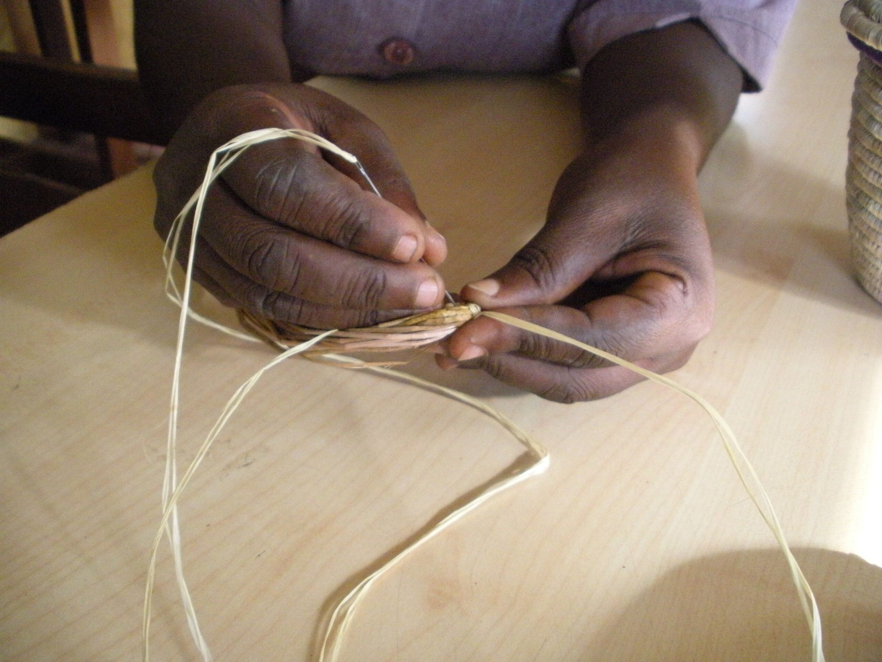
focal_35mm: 36
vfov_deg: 39.7
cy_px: 331
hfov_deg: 51.4
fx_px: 917
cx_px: 441
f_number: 3.5
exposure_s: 1/125
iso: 757
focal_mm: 6.3
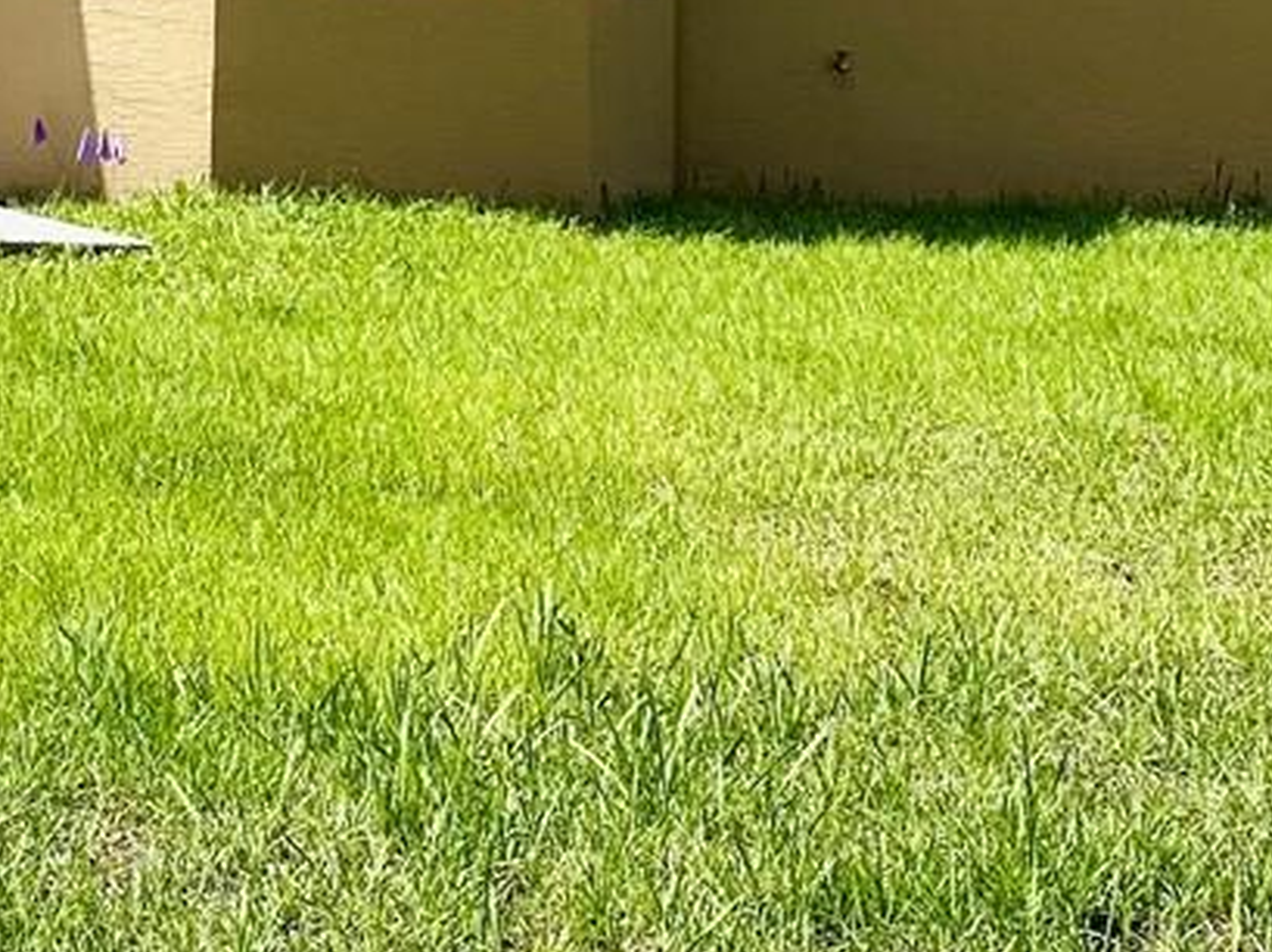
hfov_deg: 20.4
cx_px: 87
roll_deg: -1.5
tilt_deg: +4.2
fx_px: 3451
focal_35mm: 94
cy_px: -159
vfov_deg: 15.2
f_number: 1.78
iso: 80
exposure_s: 1/7576
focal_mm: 6.86
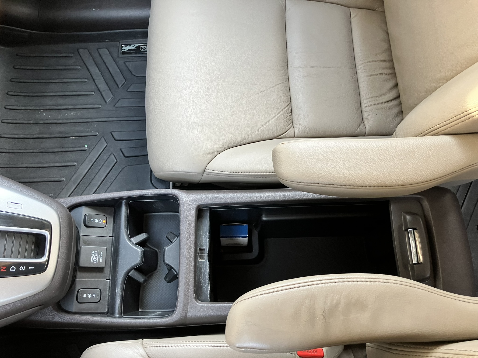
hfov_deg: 63.4
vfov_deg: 49.7
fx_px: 387
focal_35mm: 28
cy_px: 179
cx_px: 239
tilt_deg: -70.7
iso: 100
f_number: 1.8
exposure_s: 1/60
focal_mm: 3.99
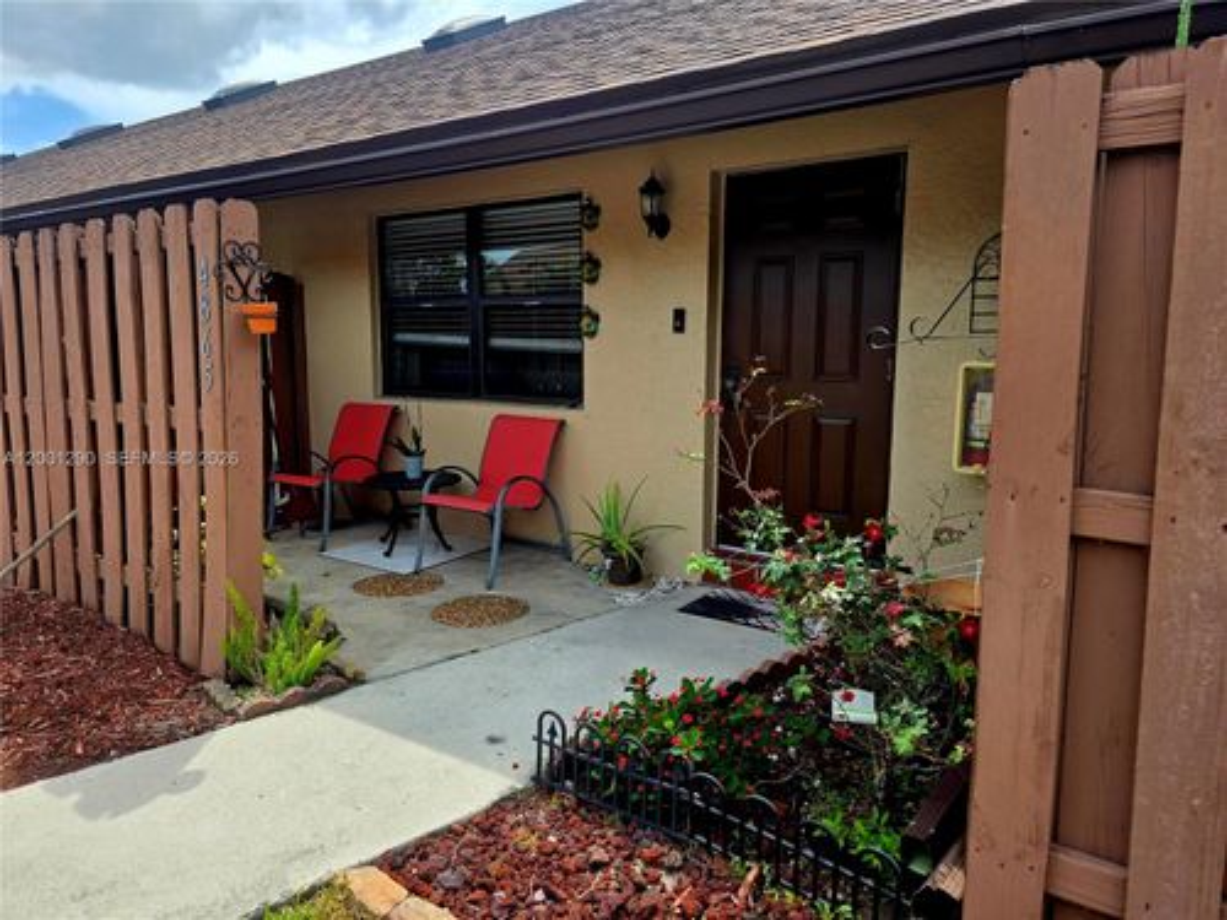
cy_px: 460
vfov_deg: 58.9
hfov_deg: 73.9
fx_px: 815
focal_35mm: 23
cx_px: 614
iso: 80
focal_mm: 6.3
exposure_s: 1/2500
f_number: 1.7
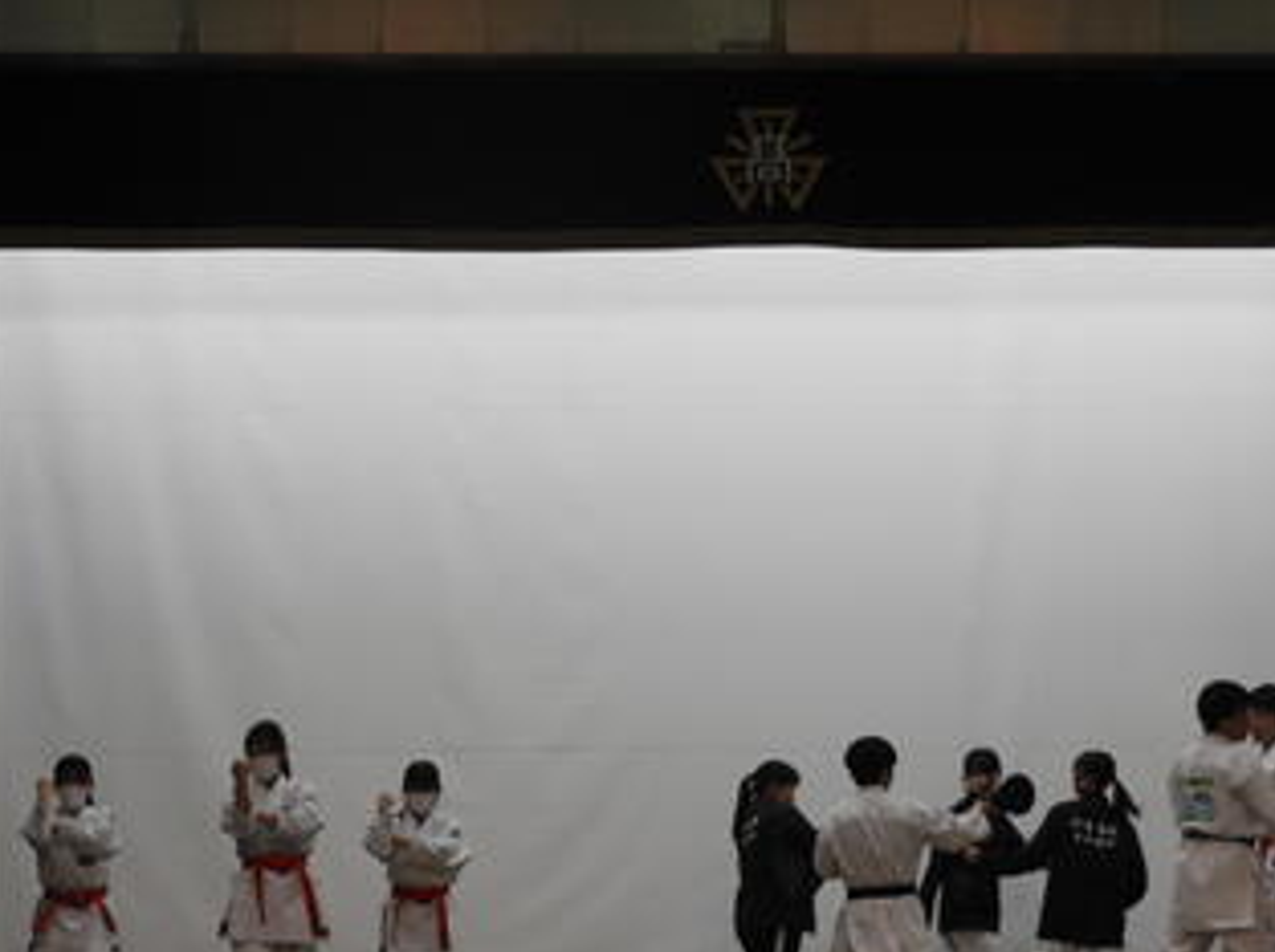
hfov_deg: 10.3
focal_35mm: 192
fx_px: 7064
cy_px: 566
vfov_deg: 7.7
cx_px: 790
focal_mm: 26.9
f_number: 5.2
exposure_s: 1/60
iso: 360
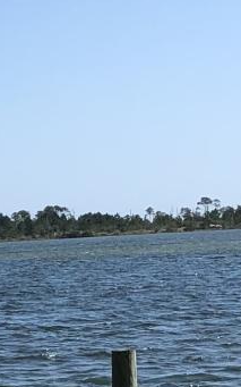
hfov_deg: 6.9
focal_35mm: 174
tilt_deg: -3.3
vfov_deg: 11.9
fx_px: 1829
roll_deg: +2.5
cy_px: 402
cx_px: -441
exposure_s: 1/2404
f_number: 1.8
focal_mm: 4
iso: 20
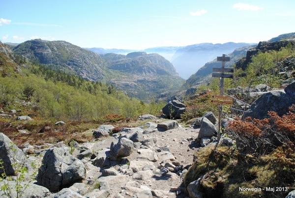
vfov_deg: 48.1
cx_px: 148
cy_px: 99
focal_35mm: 27
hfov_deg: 67.3
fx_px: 222
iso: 100
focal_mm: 18
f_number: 7.1
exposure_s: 1/200
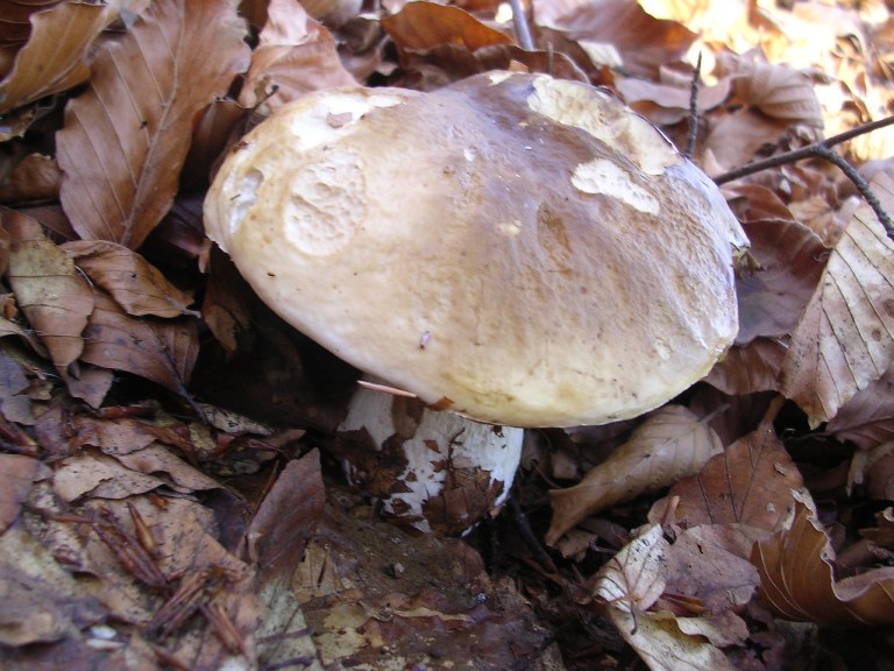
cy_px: 336
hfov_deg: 49.0
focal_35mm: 38
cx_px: 447
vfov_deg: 37.7
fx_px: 981
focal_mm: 5.8
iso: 100
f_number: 2.8
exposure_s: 1/30.1
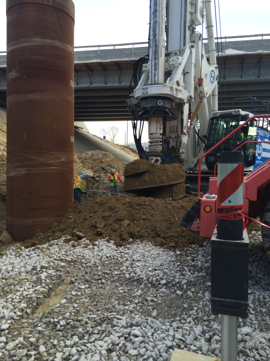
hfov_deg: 46.8
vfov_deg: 60.0
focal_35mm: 30
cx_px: 135
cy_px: 180
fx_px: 312
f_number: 2.2
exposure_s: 1/604
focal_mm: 4.12
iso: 32
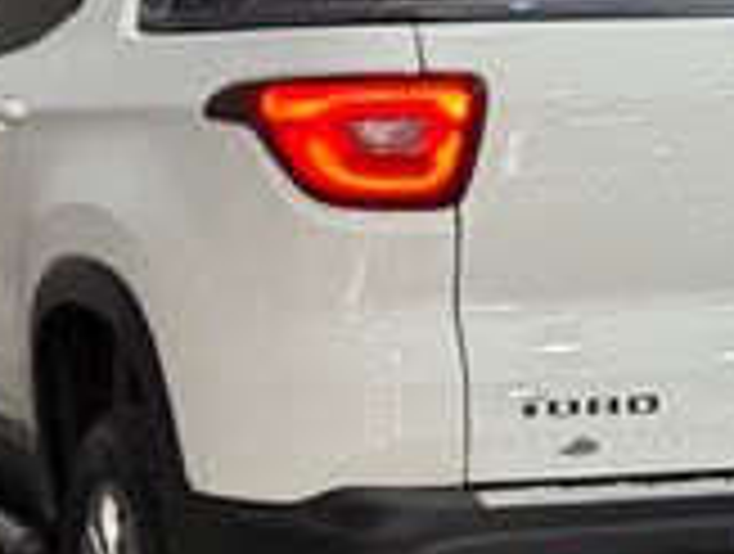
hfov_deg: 14.2
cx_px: 486
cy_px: 387
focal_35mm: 138
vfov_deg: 10.8
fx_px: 2933
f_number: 1.78
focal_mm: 6.76
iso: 200
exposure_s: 1/60
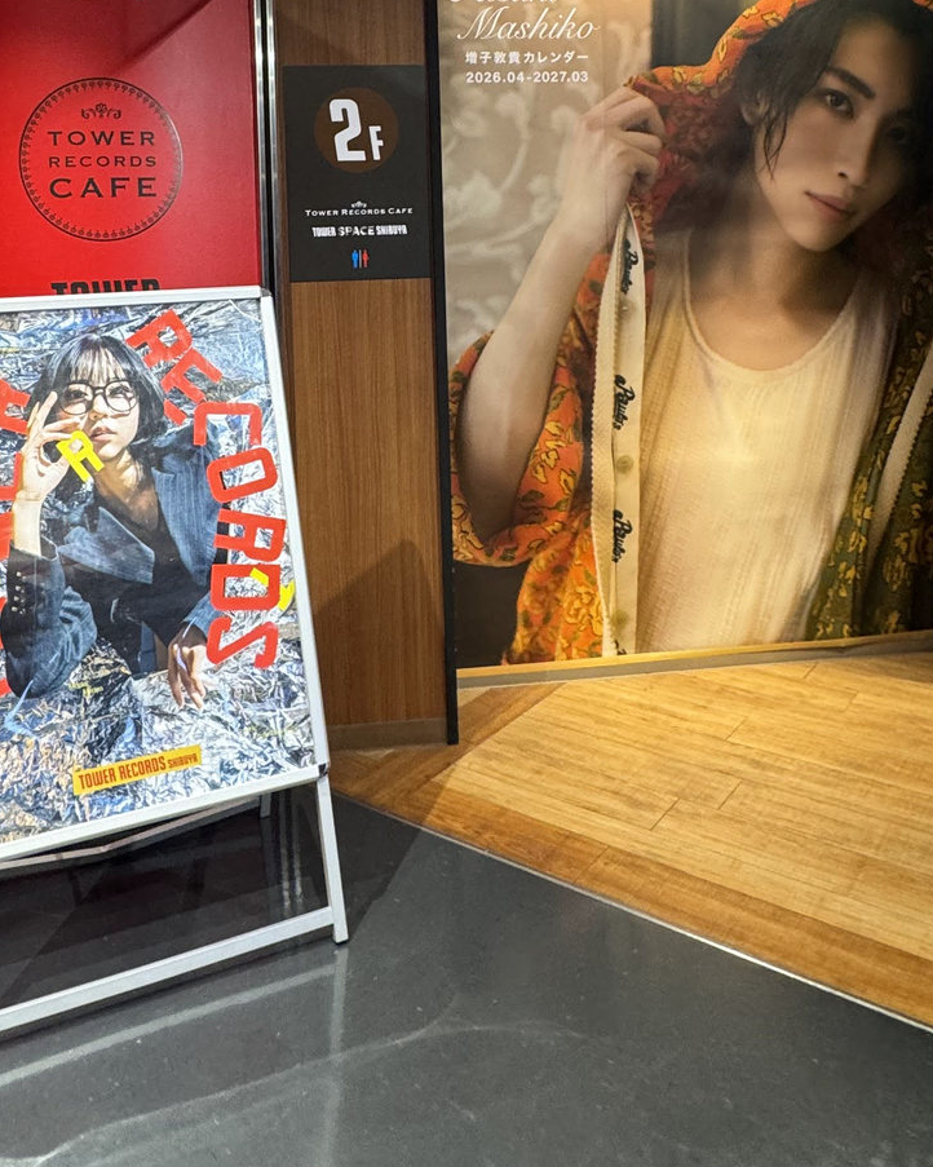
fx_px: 1070
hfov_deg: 47.0
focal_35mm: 31
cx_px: 412
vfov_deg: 53.9
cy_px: 261
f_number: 2.2
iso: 200
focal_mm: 2.22
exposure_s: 1/100
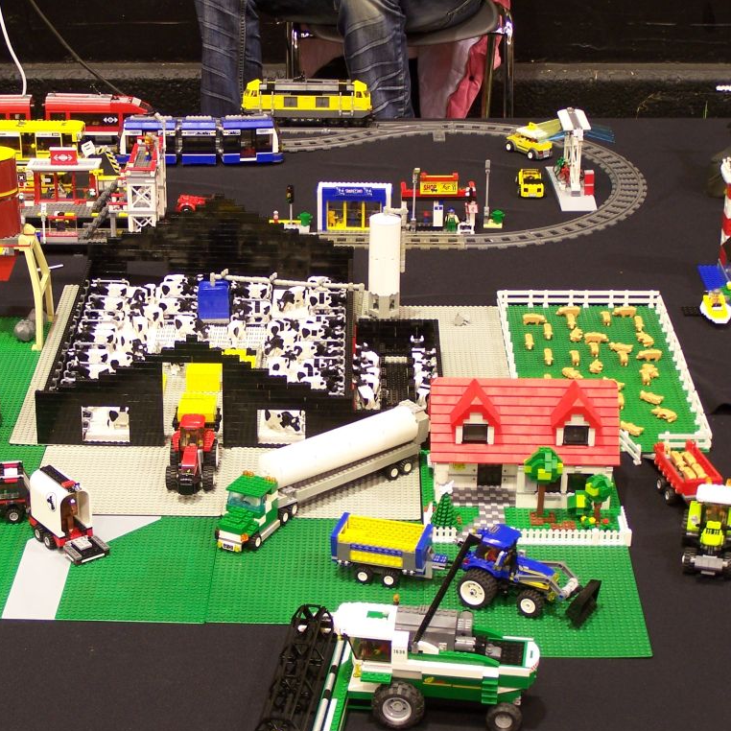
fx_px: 1959
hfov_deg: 21.1
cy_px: 367
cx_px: 255
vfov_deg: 21.1
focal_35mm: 82
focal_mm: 11.5
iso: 80
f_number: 3.2
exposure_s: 1/2
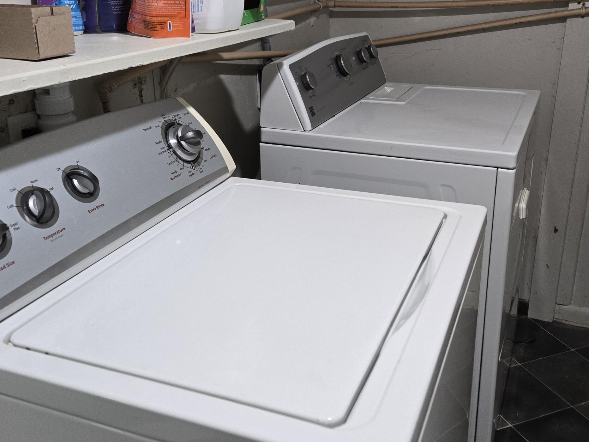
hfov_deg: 50.1
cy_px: 191
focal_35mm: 37
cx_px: 277
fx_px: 630
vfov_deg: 38.6
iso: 250
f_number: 1.8
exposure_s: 1/120
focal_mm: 5.4
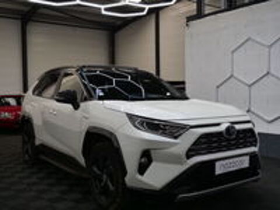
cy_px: 105
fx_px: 307
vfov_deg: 37.7
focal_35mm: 38
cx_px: 140
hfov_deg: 49.0
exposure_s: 1/60
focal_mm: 19
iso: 320
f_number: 4
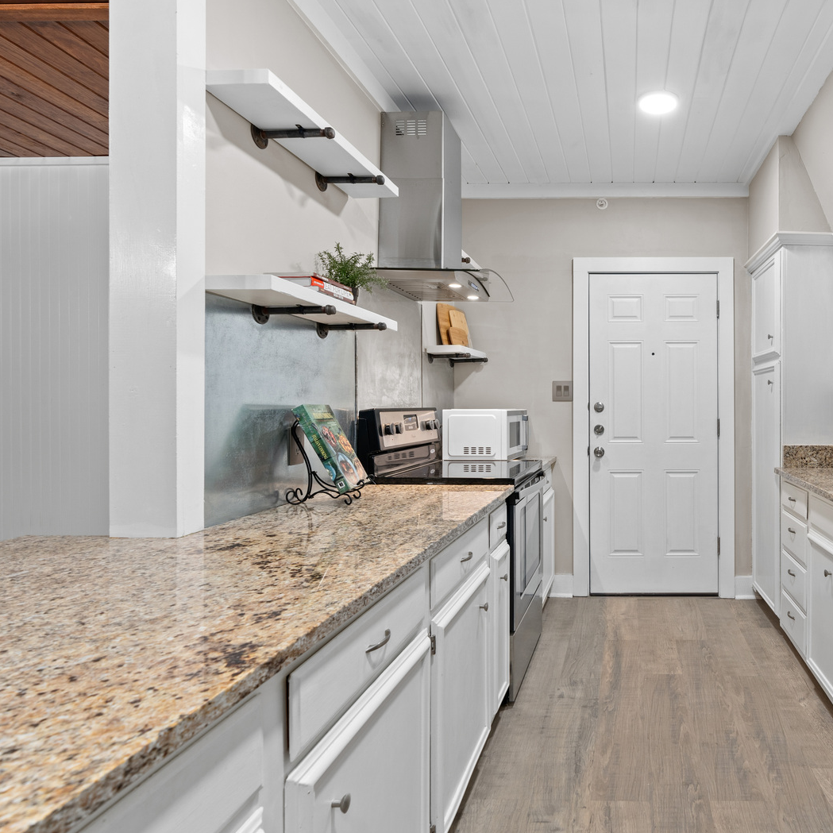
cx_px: 615
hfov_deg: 68.0
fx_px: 572
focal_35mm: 21
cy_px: 413
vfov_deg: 72.1
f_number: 7.1
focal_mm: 16
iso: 320
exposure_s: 1/1.67
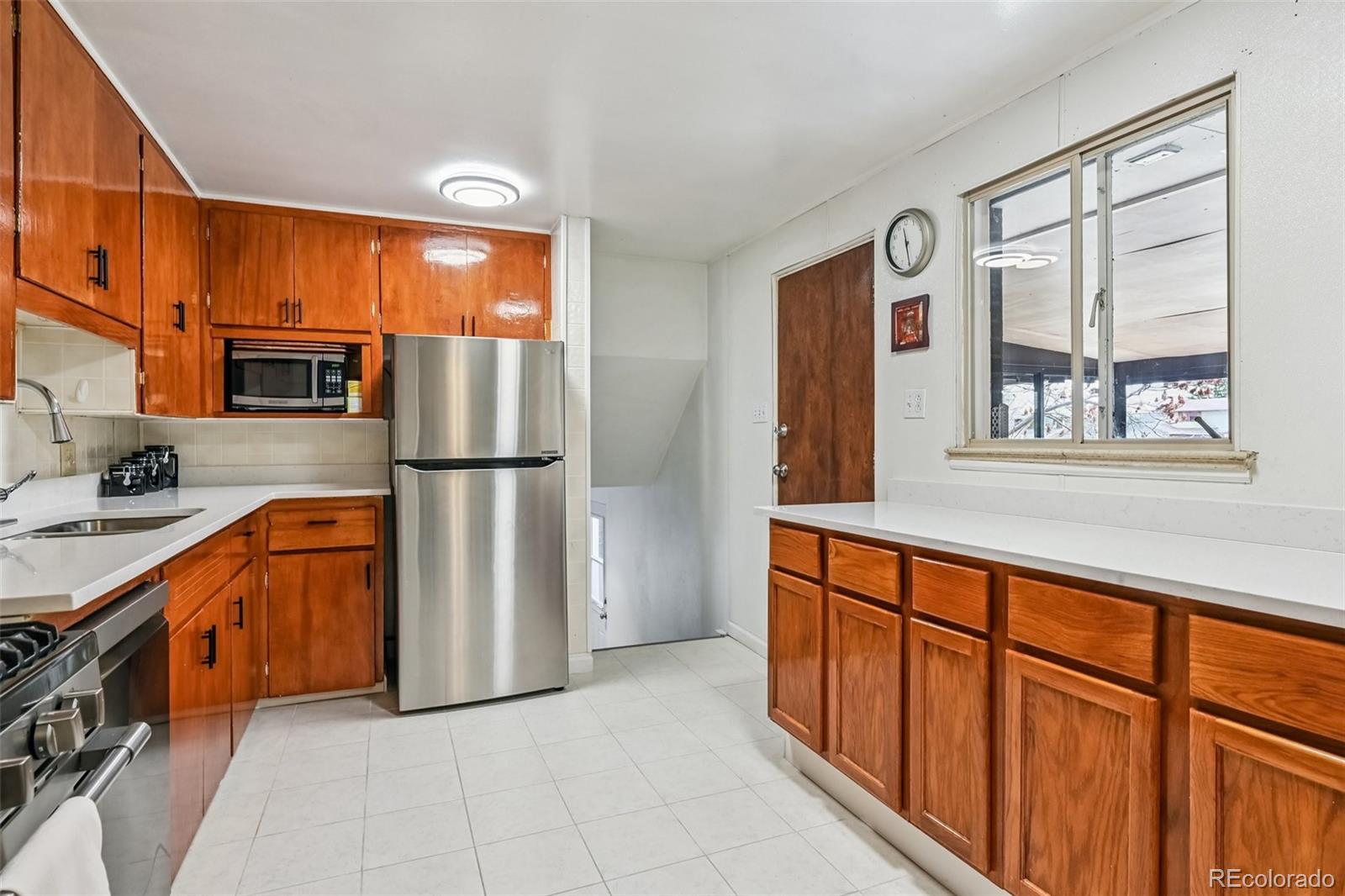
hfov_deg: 90.0
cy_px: 448
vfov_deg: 67.4
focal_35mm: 18
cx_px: 672
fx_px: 672
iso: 400
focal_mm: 18
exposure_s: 1/8
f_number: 11
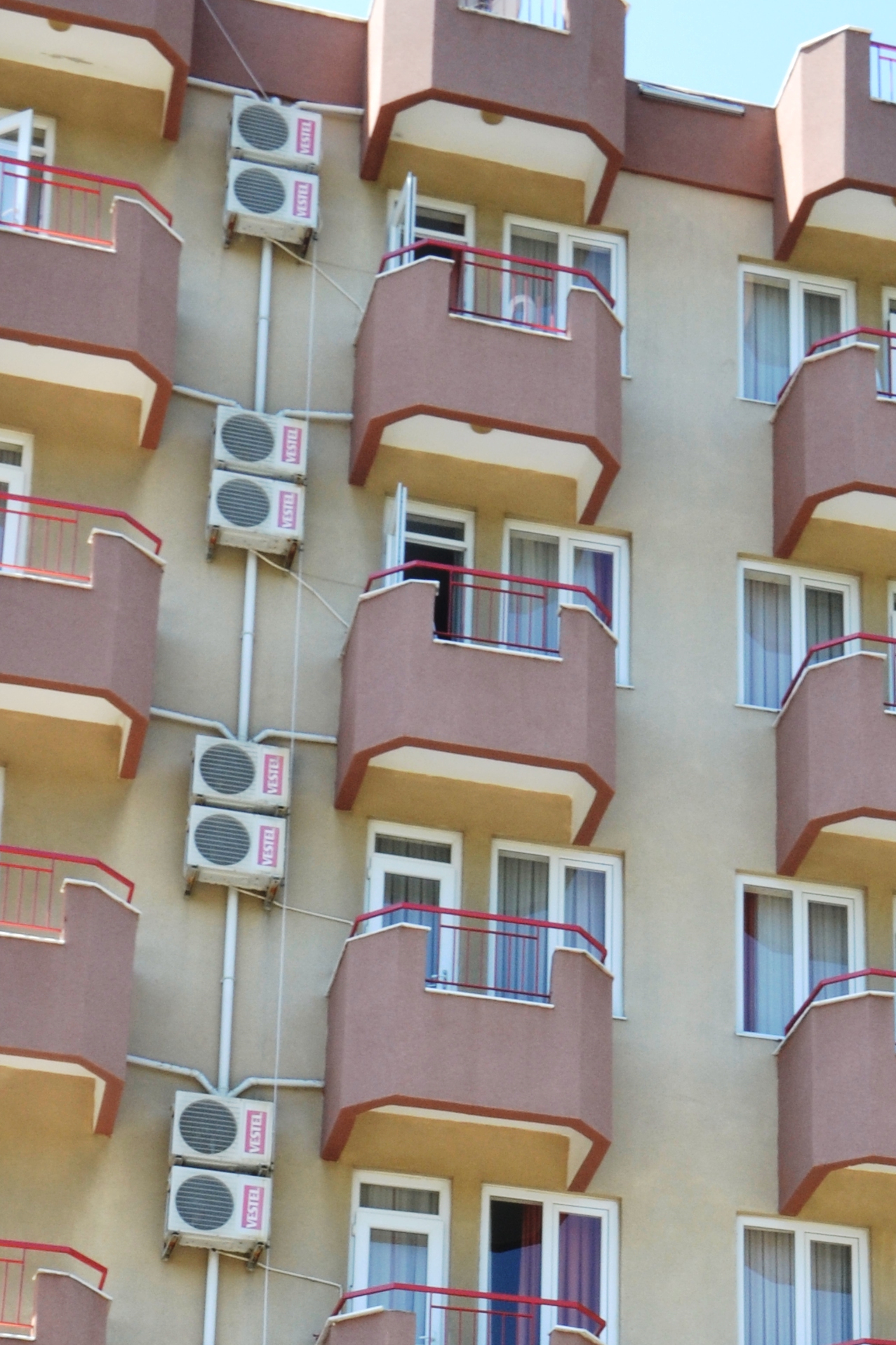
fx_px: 3368
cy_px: 1393
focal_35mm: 90
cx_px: 690
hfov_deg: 15.1
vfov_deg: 21.6
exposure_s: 1/30
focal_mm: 25
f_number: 22
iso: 360
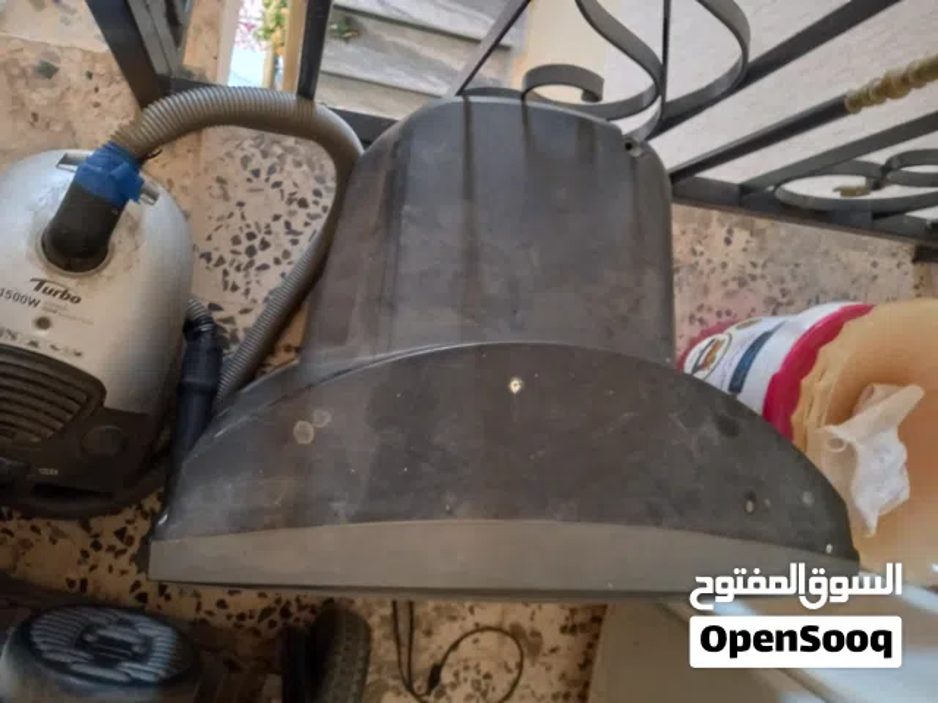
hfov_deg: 69.4
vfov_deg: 54.9
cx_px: 469
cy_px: 352
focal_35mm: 25
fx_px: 677
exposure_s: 1/20
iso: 640
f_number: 2
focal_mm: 4.6
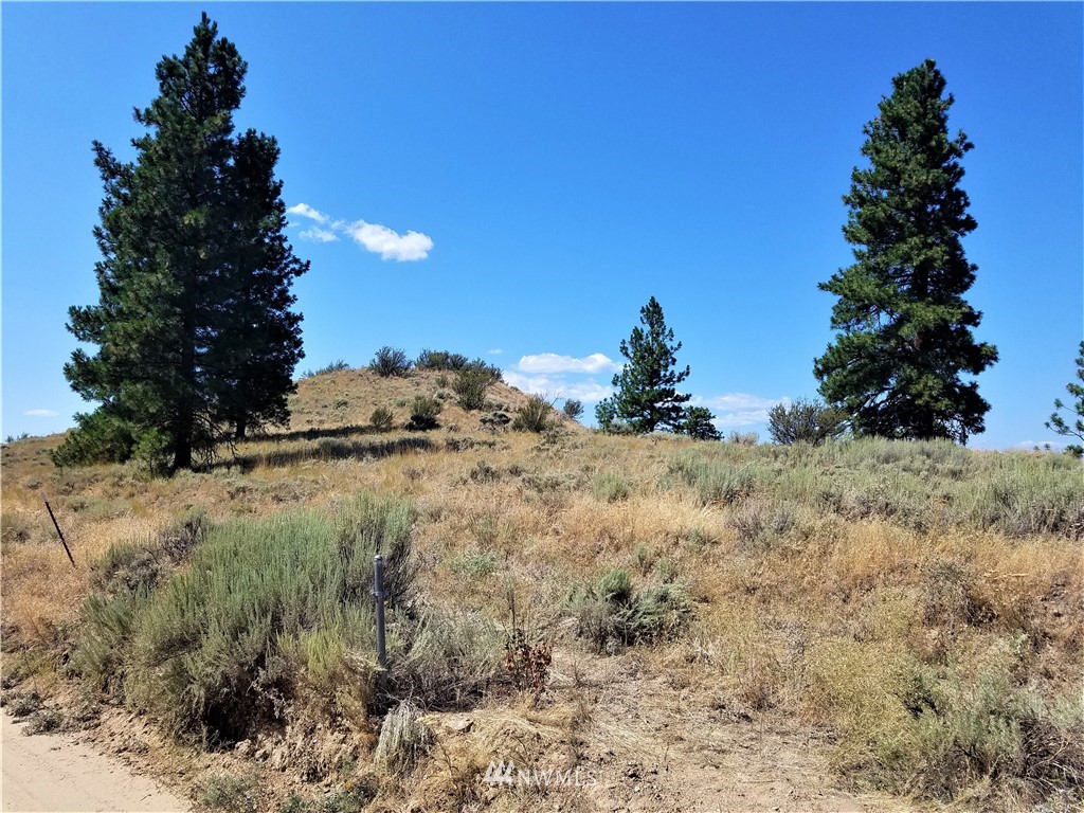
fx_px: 814
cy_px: 406
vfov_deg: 53.1
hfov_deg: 67.3
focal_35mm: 26
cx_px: 542
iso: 50
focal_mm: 4.2
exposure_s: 1/3184
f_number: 1.7
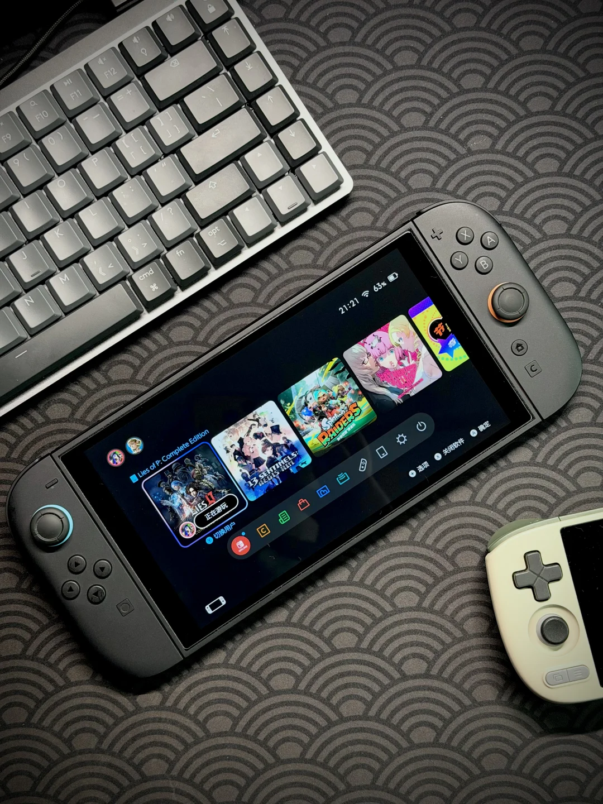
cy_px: 402
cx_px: 302
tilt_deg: -84.2
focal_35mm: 48
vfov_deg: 39.7
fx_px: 1115
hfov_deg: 30.3
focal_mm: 6.76
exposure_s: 1/59
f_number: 1.78
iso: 200
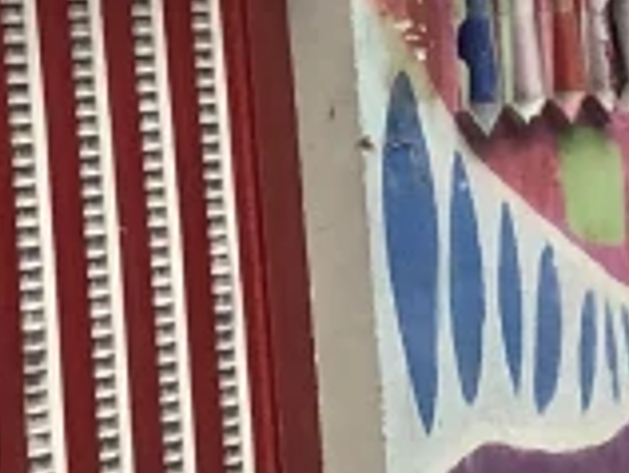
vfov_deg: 6.8
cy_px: -473
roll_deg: +3.4
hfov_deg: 9.1
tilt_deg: +8.8
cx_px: -303
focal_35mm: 212
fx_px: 3858
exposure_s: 1/30
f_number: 1.8
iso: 40
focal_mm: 4
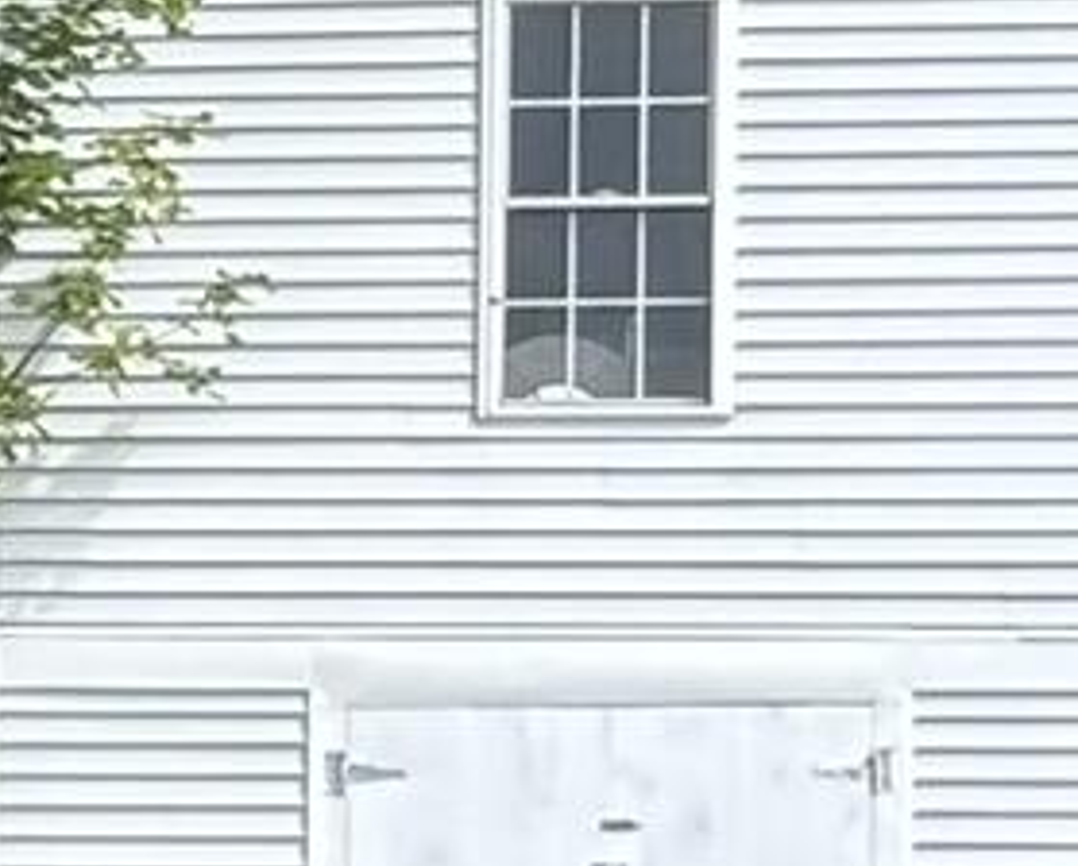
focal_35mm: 372
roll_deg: +0.0
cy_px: 1048
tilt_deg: -1.1
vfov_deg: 4.2
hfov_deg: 4.8
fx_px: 11885
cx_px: -2736
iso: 32
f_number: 1.6
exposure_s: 1/910
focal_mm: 5.96
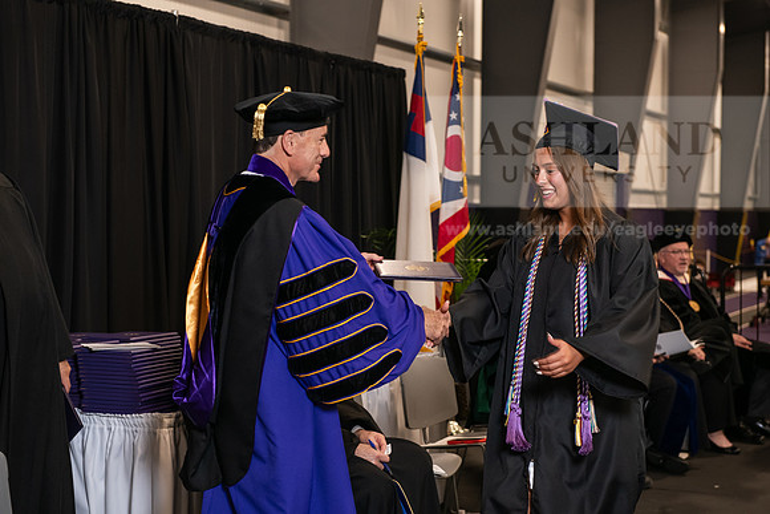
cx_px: 385
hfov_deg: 28.8
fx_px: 1498
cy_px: 257
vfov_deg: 19.5
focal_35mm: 70
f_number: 5
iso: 1600
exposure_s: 1/125
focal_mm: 70
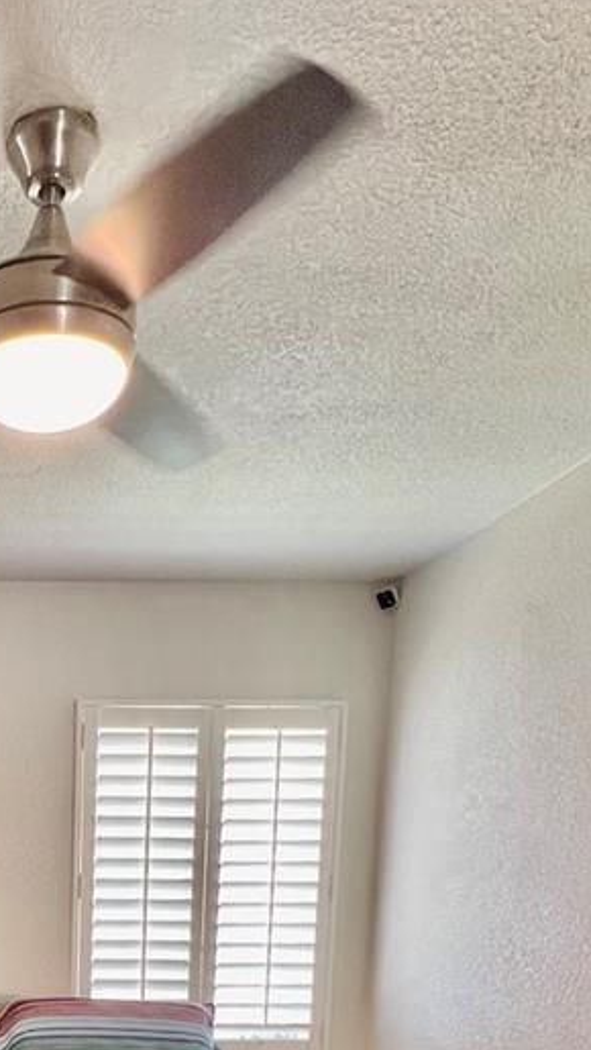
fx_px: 919
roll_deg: -0.9
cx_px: -55
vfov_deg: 50.4
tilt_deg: -8.8
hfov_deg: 31.7
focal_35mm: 33
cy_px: 1003
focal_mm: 1.57
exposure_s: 1/60
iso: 160
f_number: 1.8
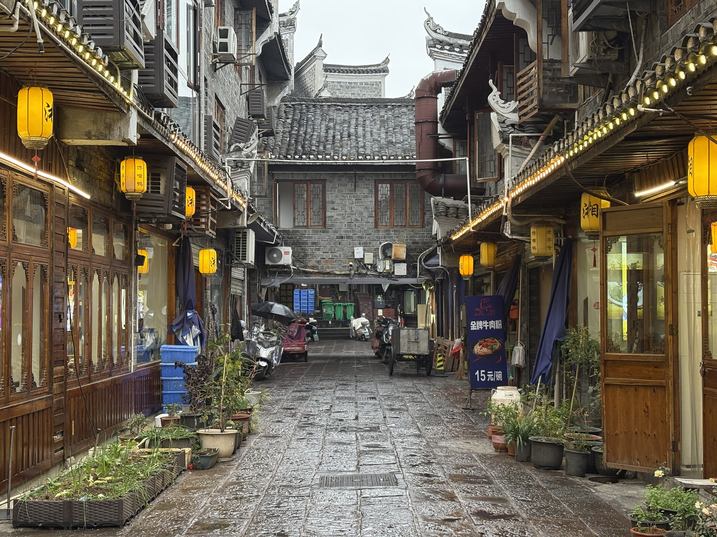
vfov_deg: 28.0
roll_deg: +0.2
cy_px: 268
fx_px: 1077
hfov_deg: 36.8
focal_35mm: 52
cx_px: 358
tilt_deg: +2.3
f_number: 1.6
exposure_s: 1/100
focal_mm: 5.96
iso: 160
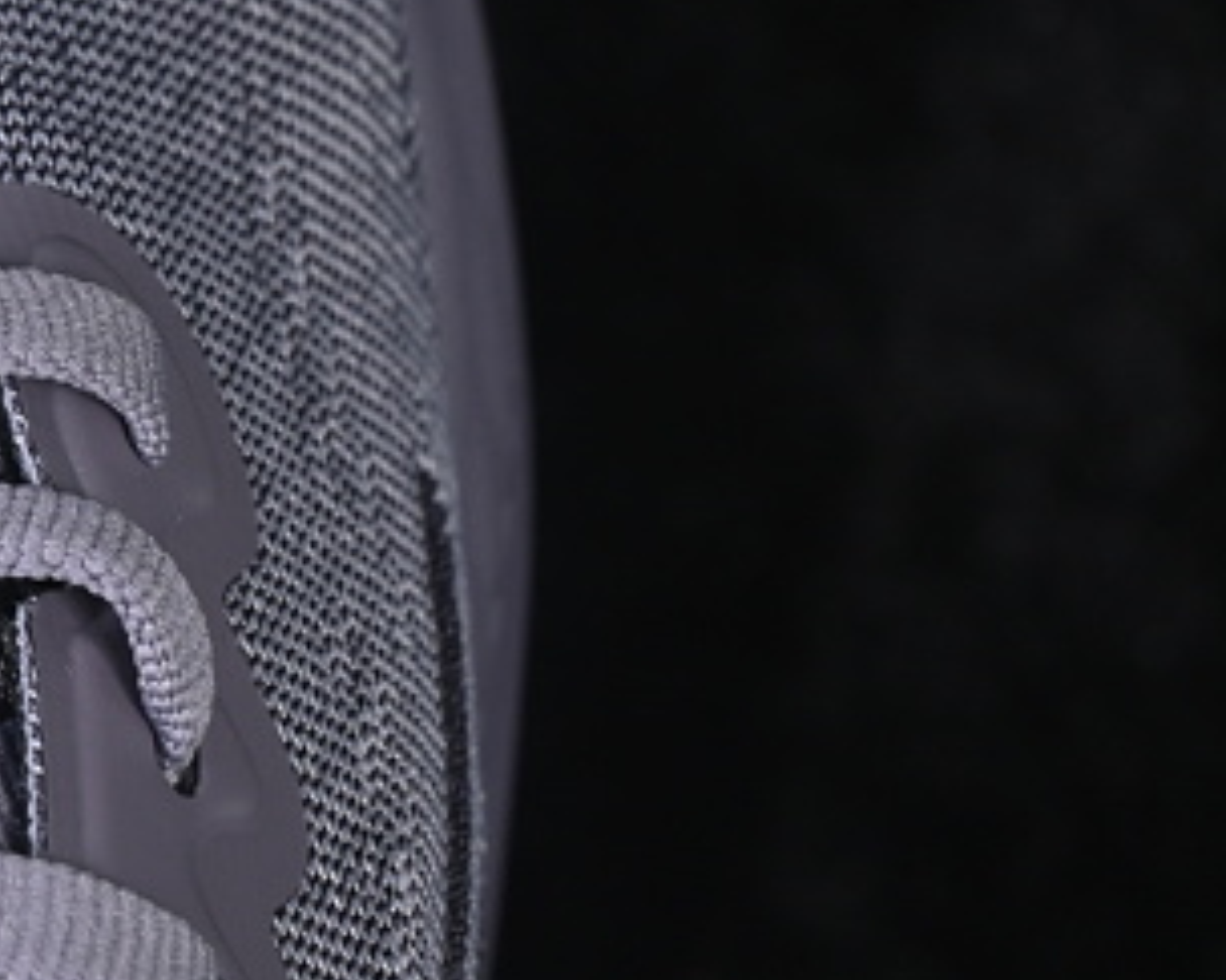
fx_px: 9068
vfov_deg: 6.2
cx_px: -440
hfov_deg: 7.6
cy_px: 133
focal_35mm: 250
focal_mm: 50
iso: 160
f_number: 7.1
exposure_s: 1/60
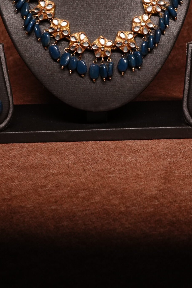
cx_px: 104
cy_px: 20
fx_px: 776
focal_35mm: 97
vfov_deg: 20.5
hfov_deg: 14.1
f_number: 8
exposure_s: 1/100
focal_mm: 35
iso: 1600
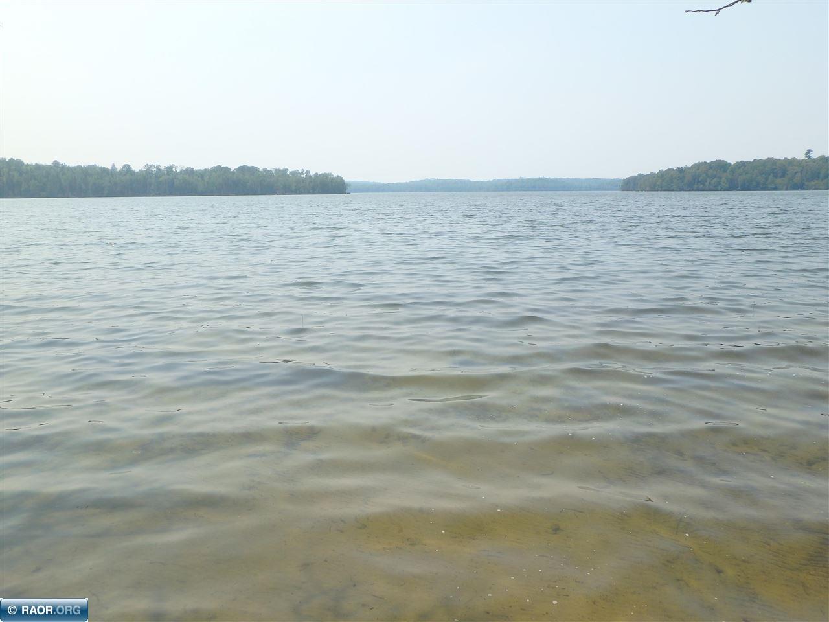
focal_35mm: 29
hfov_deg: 61.7
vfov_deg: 48.2
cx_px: 414
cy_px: 311
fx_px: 695
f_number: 4.6
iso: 125
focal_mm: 5.2
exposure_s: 1/640
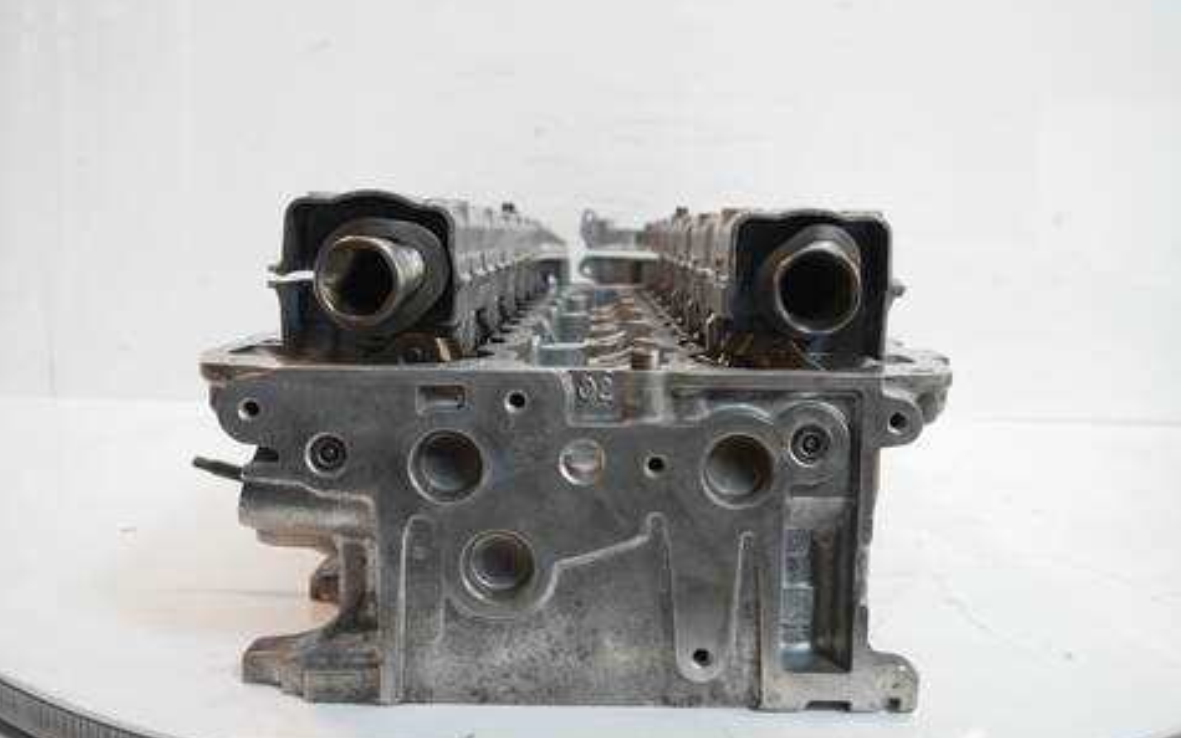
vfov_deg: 41.8
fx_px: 966
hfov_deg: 62.9
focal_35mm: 30
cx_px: 594
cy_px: 340
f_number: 3.5
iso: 250
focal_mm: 14
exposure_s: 1/60
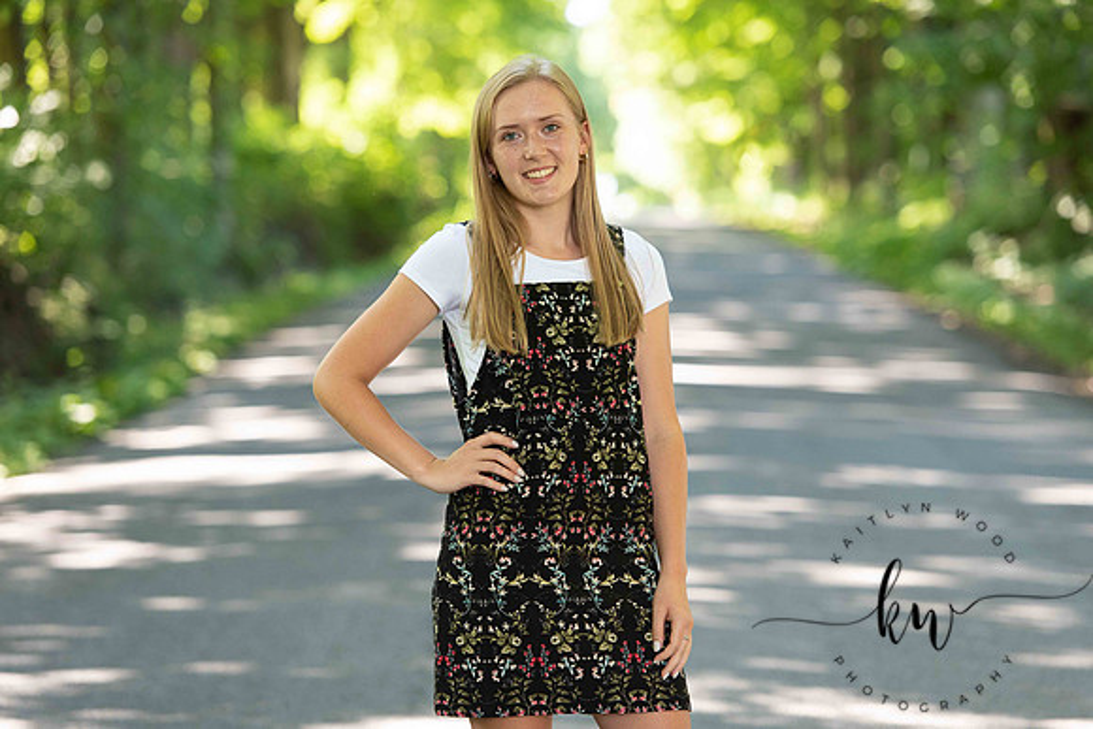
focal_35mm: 142
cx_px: 546
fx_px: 4324
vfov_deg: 9.6
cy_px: 364
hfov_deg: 14.4
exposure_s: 1/200
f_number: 3.5
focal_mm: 140
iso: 640
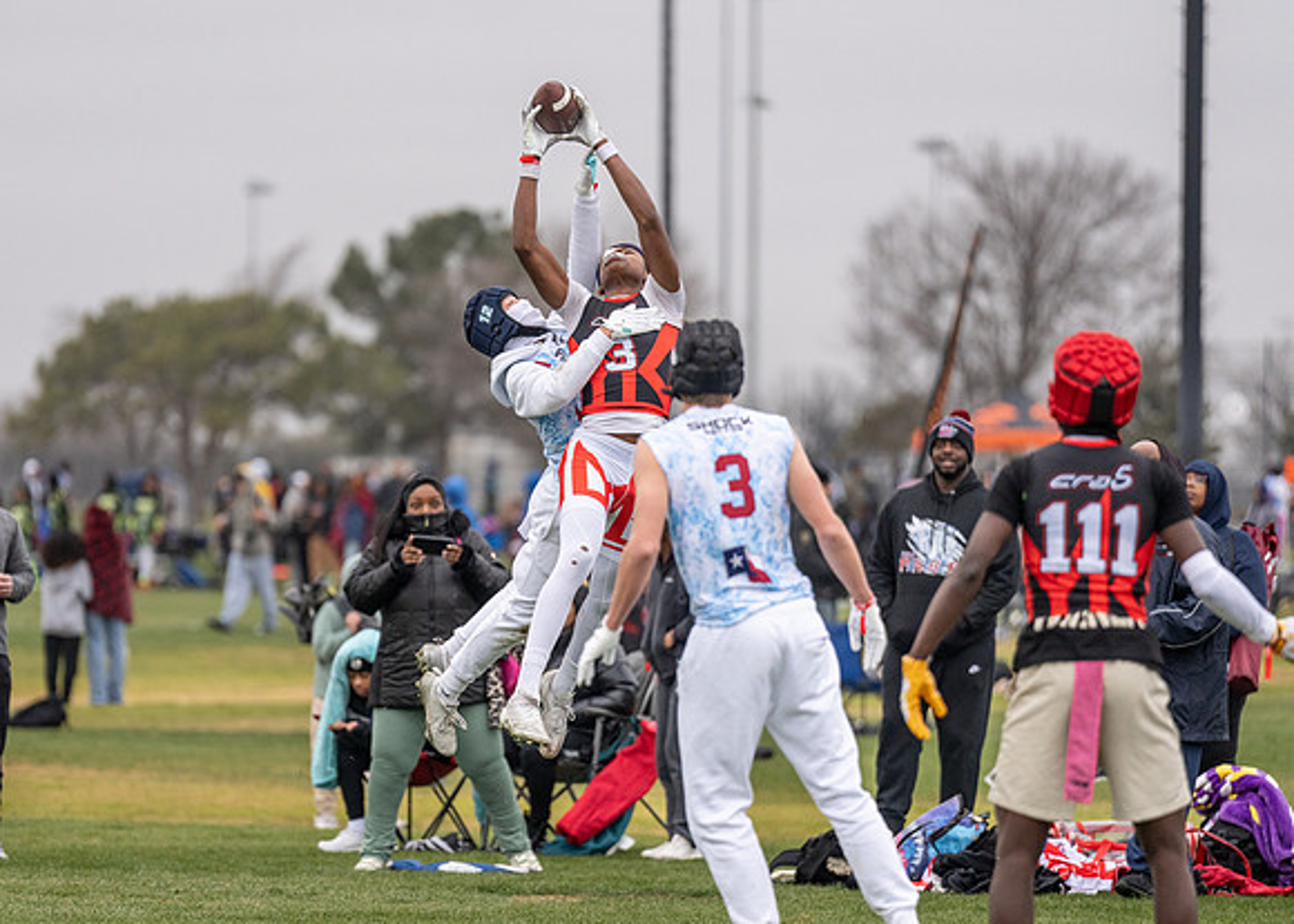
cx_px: 493
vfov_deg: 5.6
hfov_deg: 7.8
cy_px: 494
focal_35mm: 259
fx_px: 9505
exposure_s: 1/1250
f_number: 2.8
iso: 640
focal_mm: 200
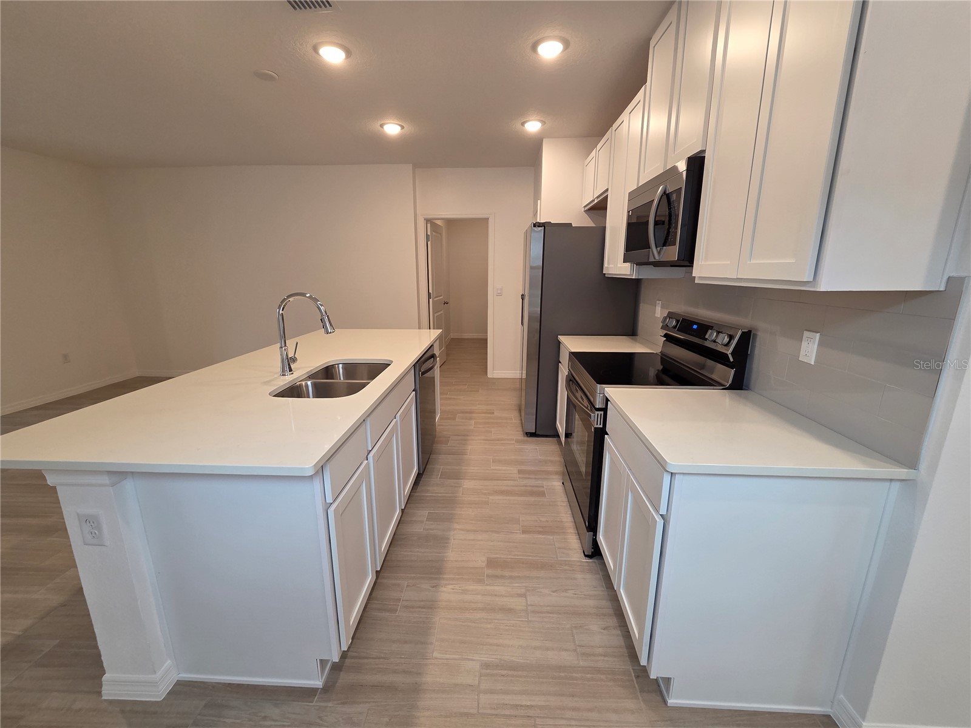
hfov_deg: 106.2
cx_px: 486
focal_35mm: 13
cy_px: 364
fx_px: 365
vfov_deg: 89.9
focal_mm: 2.2
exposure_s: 1/120
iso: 160
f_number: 2.2
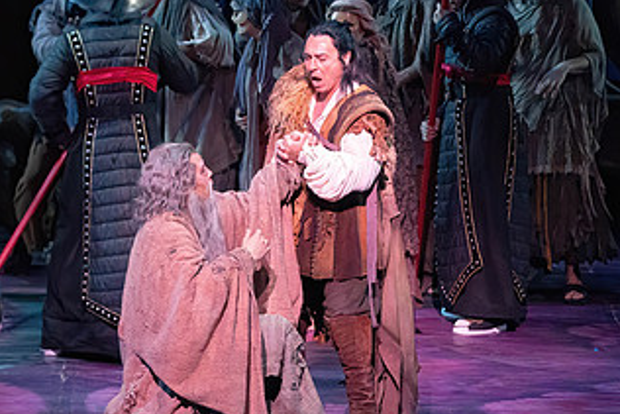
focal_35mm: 367
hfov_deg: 5.6
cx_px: 159
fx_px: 6323
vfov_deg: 3.7
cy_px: 95
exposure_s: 1/320
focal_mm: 200
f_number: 9
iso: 20000
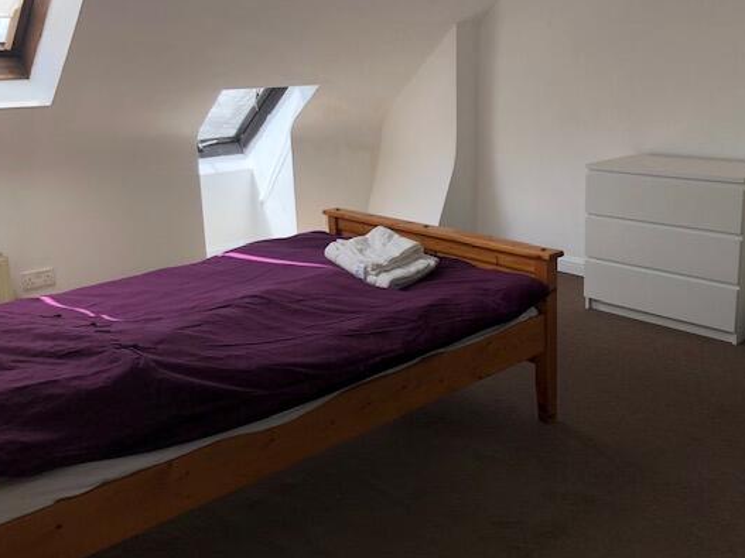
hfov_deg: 53.7
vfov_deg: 41.7
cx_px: 438
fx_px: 732
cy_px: 244
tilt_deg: -11.5
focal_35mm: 34
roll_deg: +1.9
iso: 20
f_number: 1.8
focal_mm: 4
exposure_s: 1/430
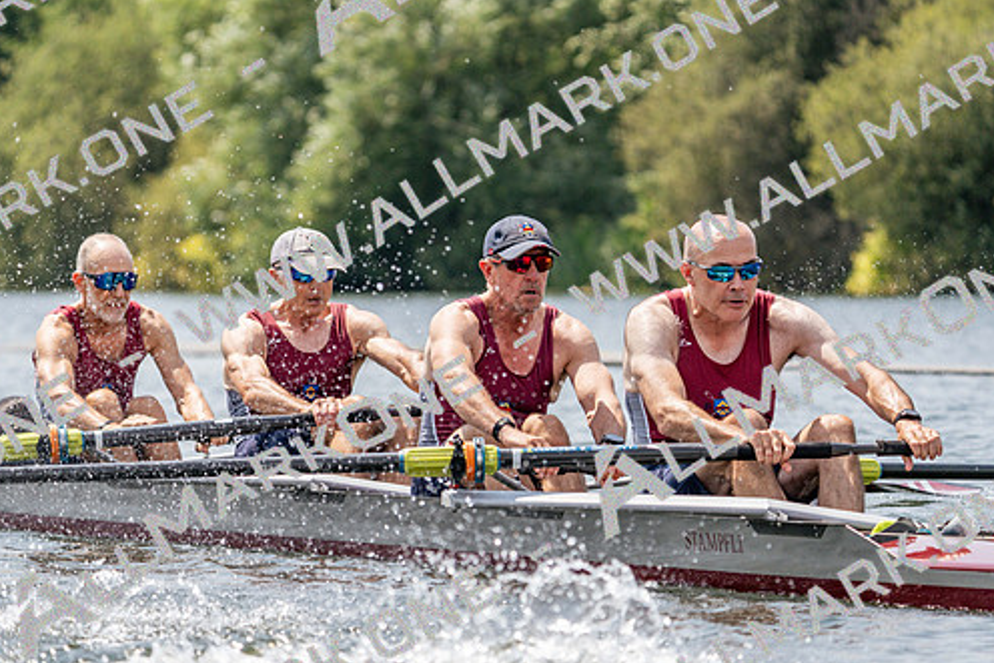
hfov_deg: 7.3
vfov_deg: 4.9
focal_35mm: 282
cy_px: 350
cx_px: 423
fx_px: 7788
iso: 250
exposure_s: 1/1600
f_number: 5.6
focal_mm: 241
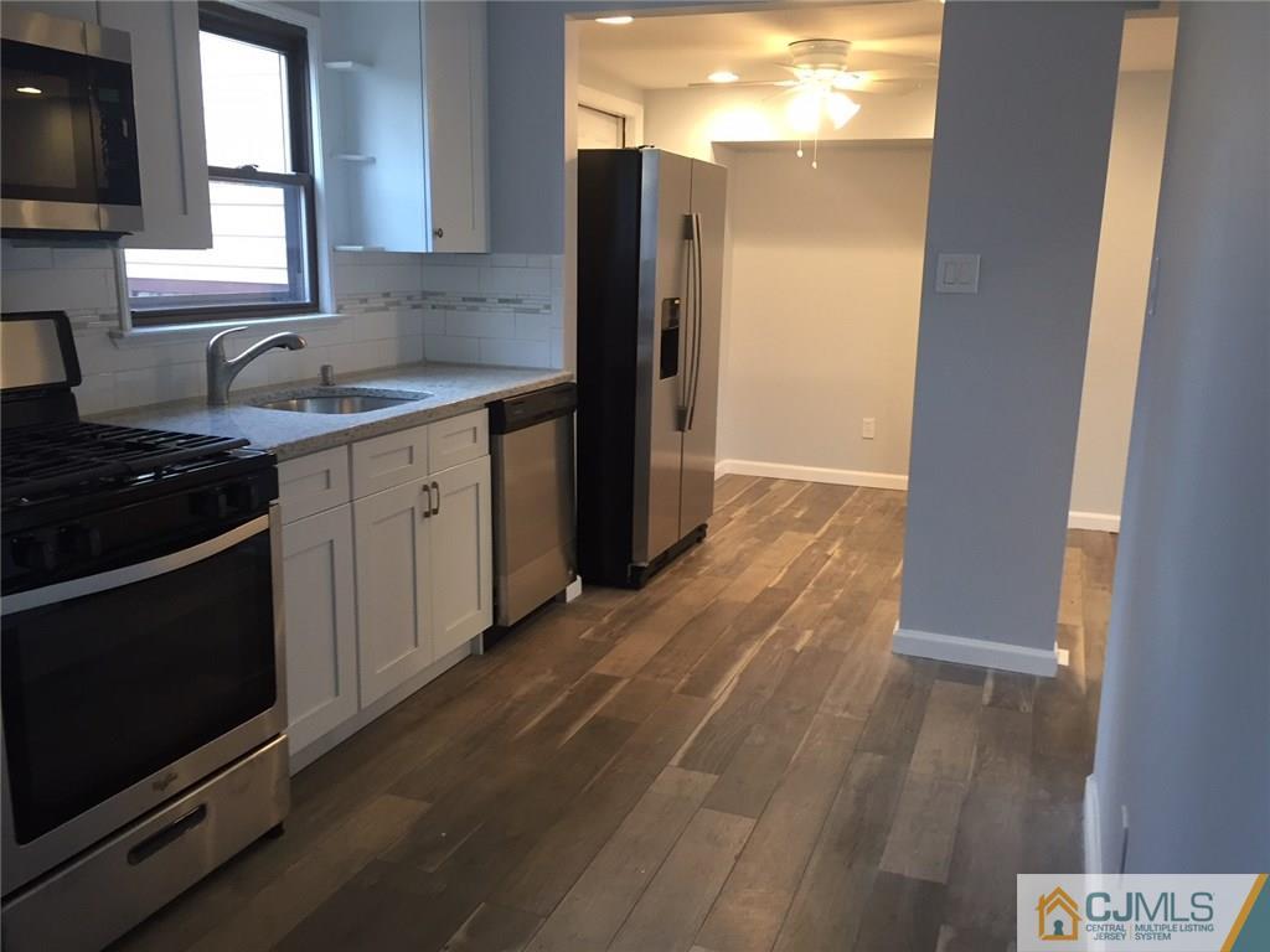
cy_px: 476
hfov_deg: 61.7
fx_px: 1064
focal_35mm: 29
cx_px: 635
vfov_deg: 48.2
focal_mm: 4.15
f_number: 2.2
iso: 100
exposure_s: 1/30
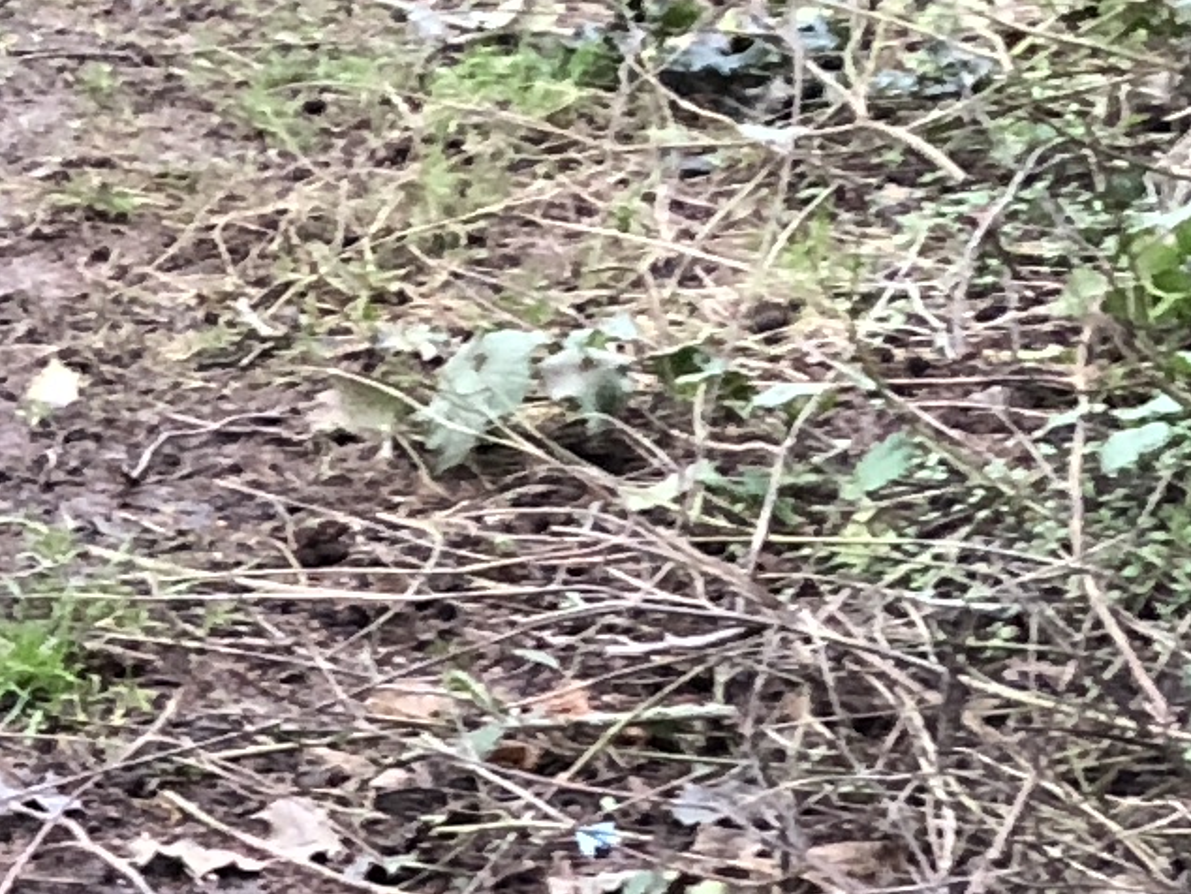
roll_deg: +1.1
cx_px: -1266
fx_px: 6127
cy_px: 958
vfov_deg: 8.3
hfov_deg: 10.2
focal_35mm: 178
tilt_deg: -24.4
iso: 125
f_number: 1.8
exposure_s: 1/100
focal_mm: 4
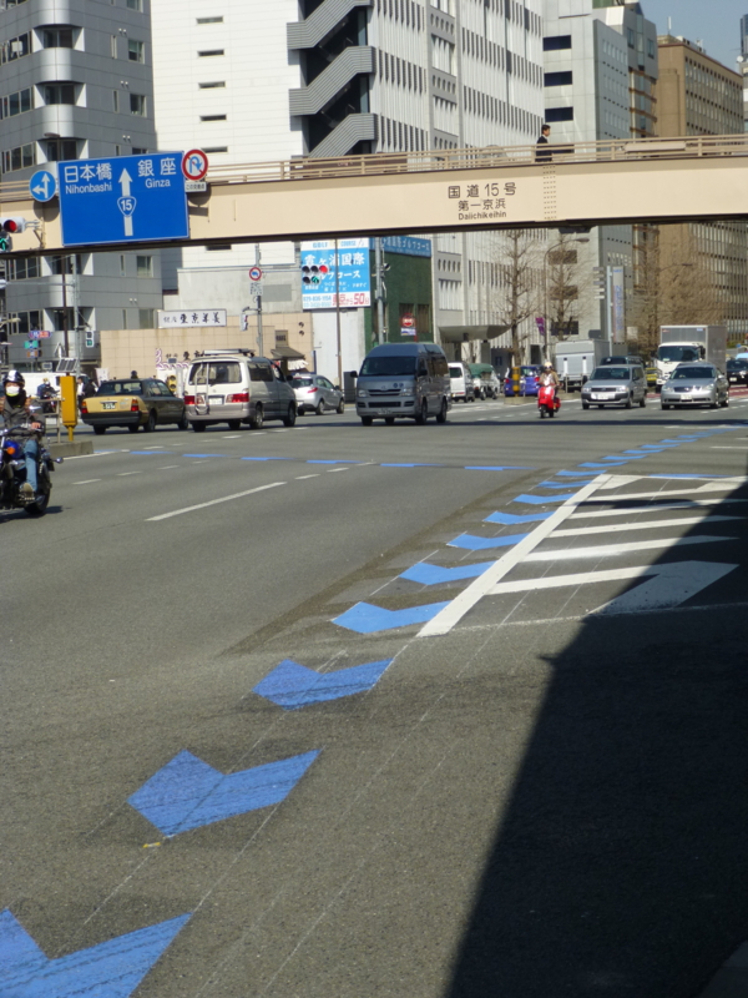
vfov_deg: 26.7
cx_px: 374
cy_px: 499
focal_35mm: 73
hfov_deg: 20.2
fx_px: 2103
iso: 100
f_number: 4.7
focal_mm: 13.2
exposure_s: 1/800
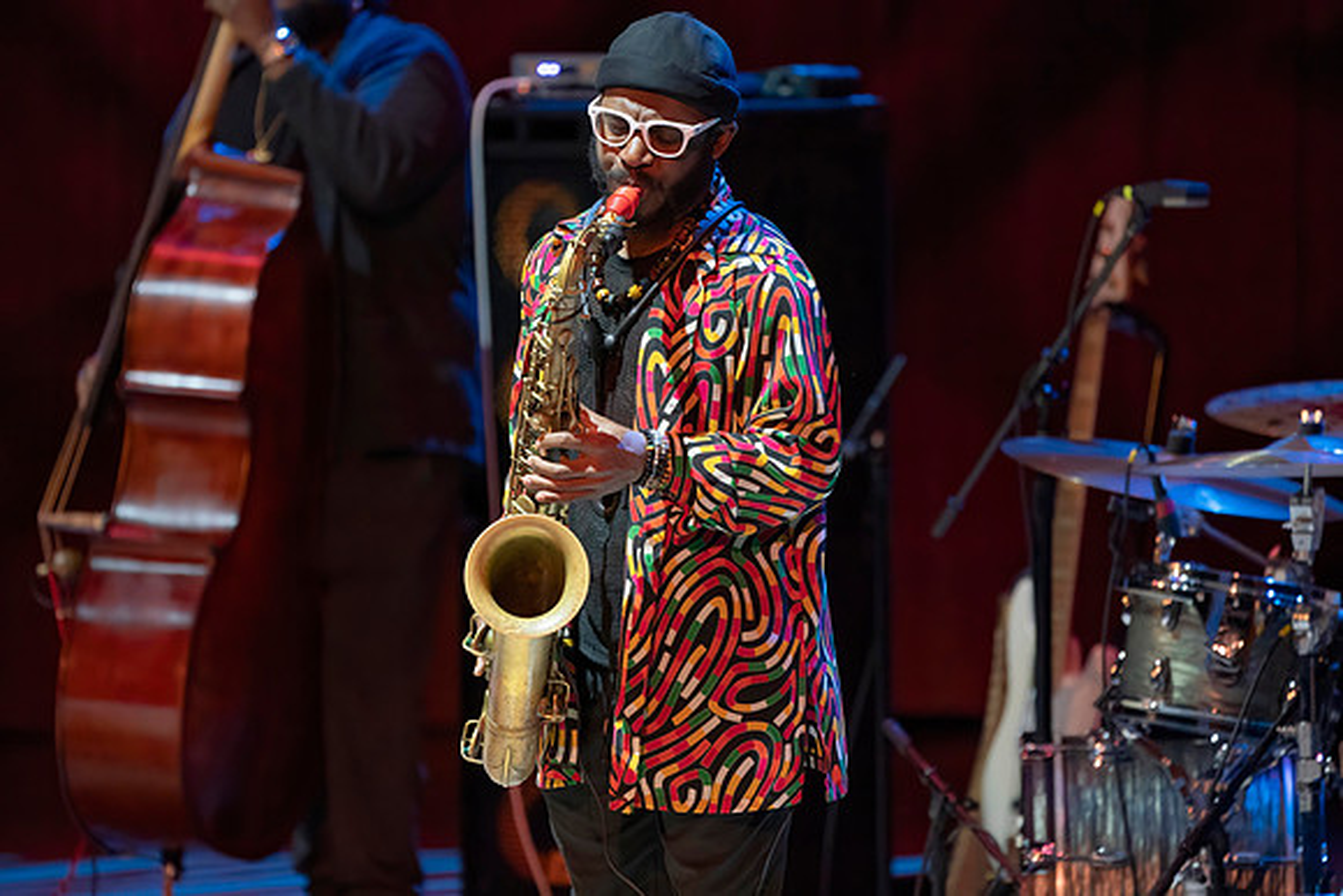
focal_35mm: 361
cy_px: 448
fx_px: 13470
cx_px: 672
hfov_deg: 5.7
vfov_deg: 3.8
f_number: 5.6
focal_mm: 361
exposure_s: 1/320
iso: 5000
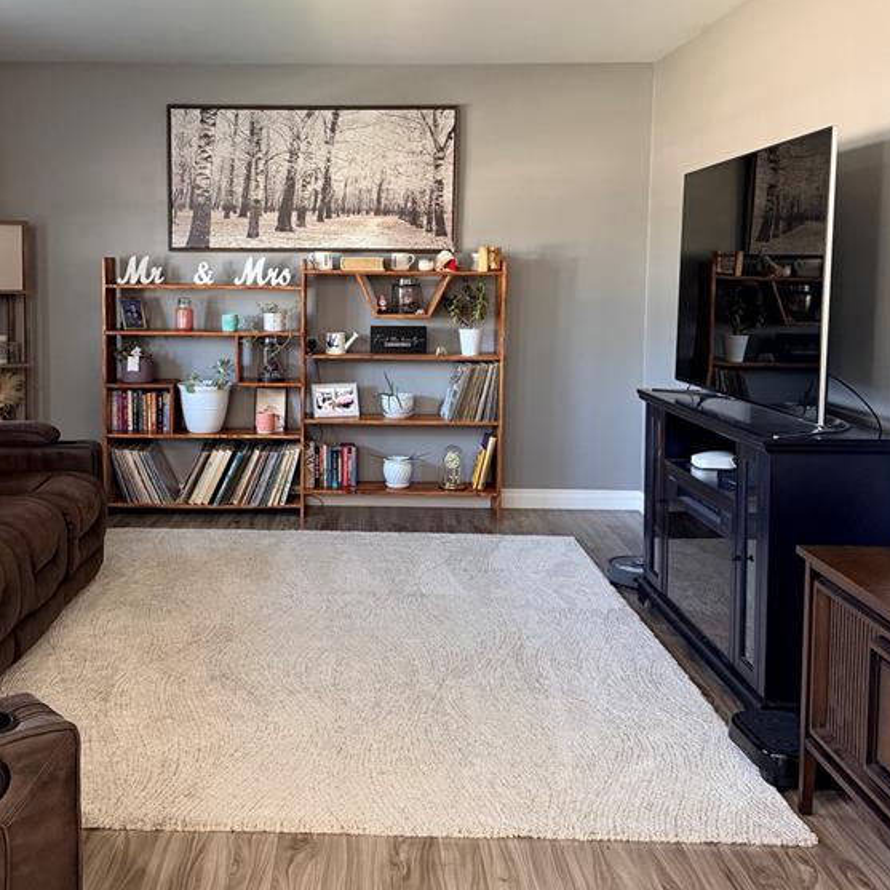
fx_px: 1134
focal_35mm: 39
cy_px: 353
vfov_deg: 42.6
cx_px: 320
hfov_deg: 42.4
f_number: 1.78
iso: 400
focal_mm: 6.76
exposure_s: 1/60
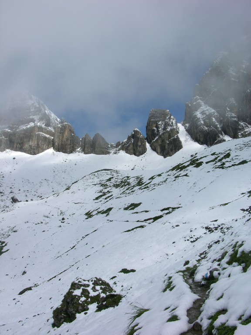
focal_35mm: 35
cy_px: 168
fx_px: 338
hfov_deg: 40.7
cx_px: 126
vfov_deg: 52.6
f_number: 8
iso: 50
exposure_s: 1/295
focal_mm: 8.9
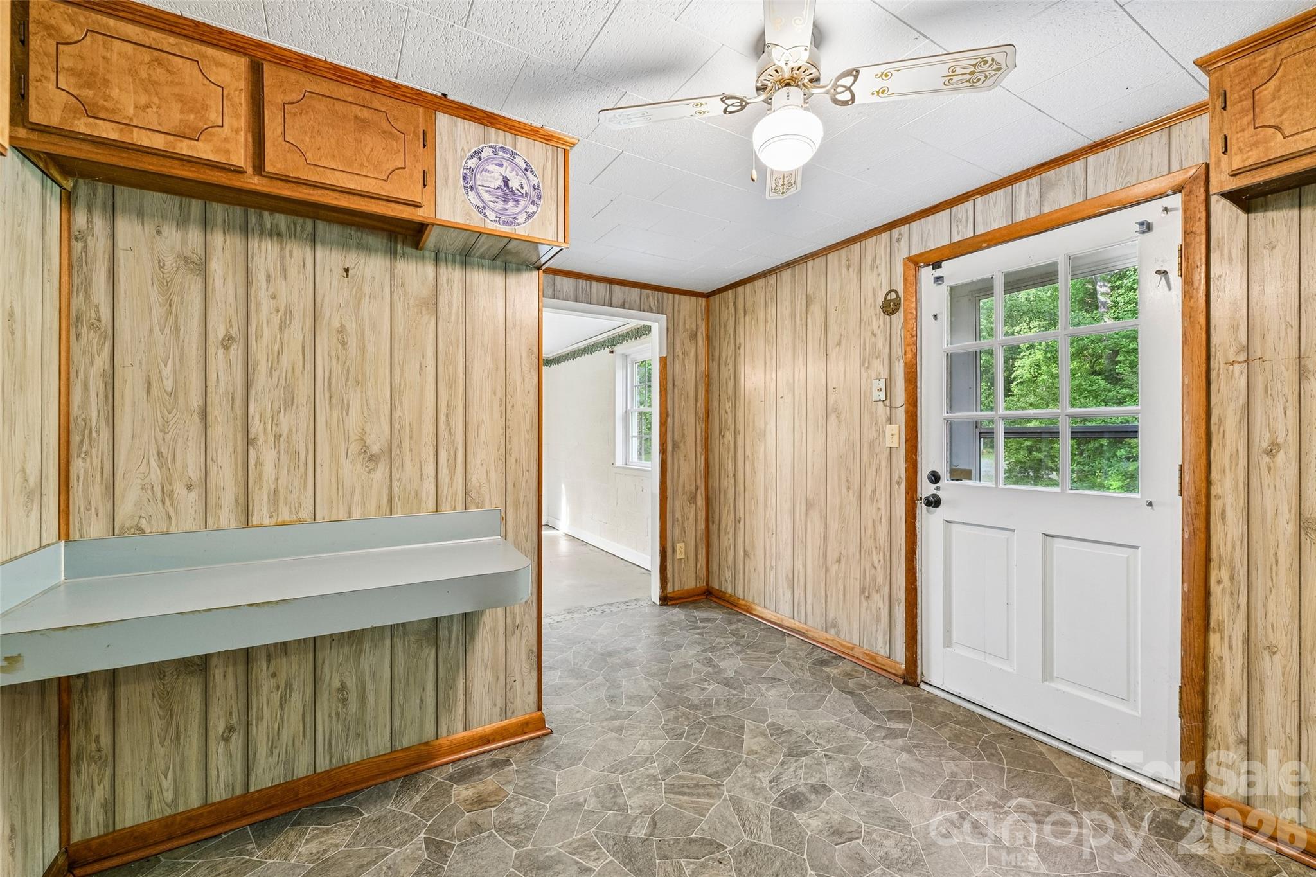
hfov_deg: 104.3
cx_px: 658
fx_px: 512
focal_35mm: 14
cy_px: 438
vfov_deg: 81.2
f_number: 8
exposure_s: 1/5
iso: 400
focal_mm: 14
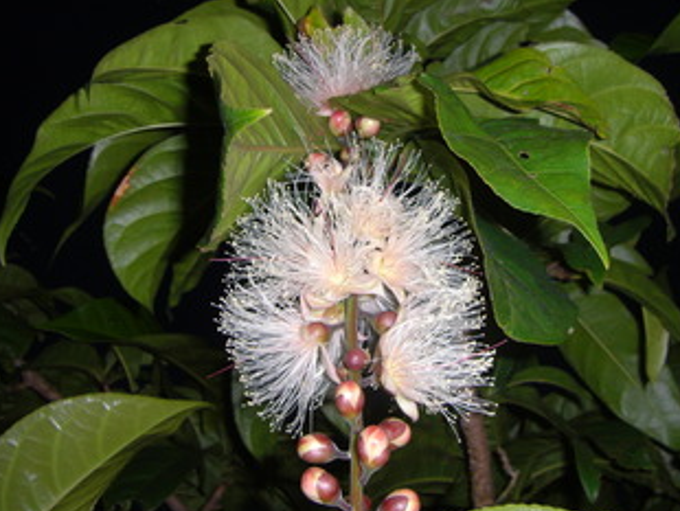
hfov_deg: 38.8
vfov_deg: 29.7
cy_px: 237
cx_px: 388
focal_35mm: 49
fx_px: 963
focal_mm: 6.3
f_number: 3.4
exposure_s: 1/60
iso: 50
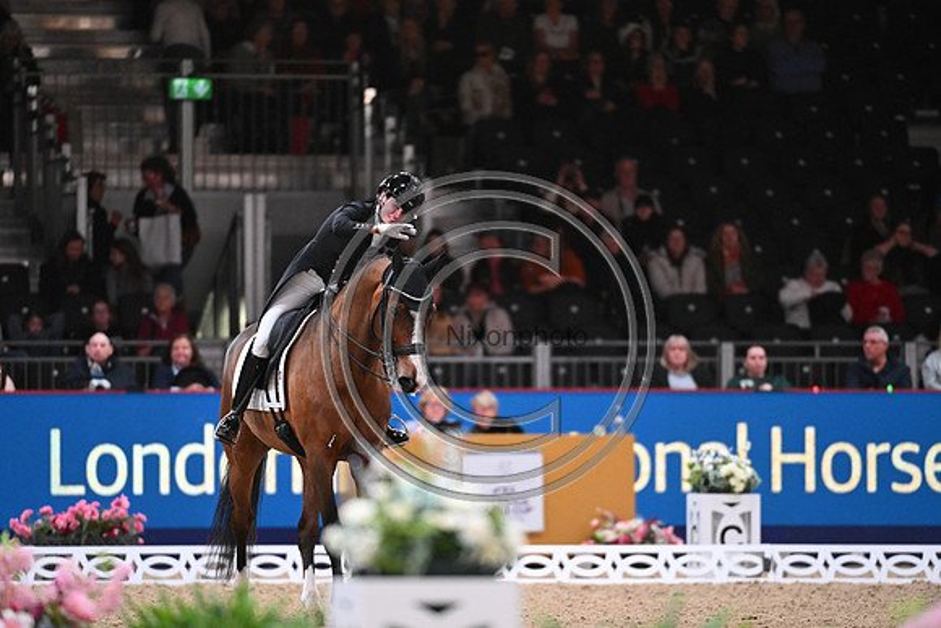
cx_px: 470
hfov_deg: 5.2
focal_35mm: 400
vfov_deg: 3.4
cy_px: 314
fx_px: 10458
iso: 6400
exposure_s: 1/640
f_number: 4
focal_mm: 400
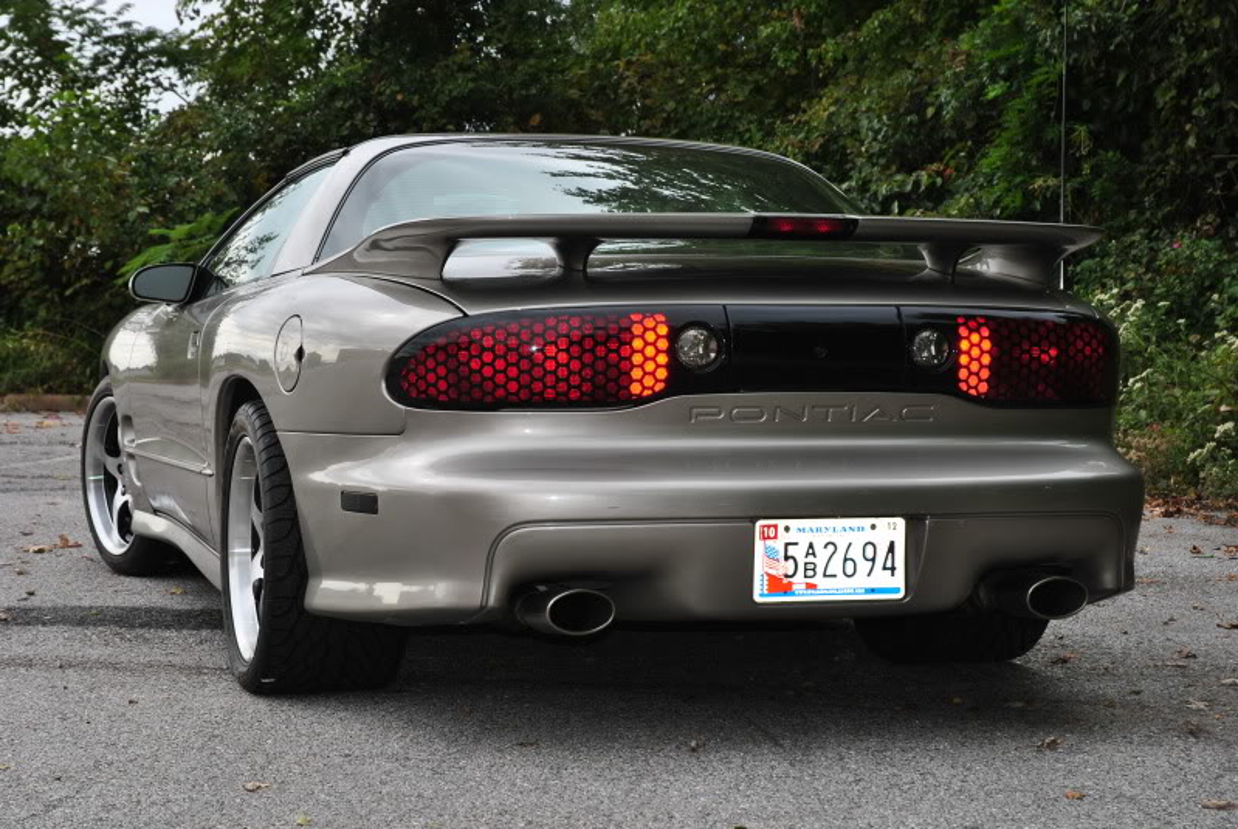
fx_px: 2582
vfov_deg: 18.2
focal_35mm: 75
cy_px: 414
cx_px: 619
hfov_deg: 27.0
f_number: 8
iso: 100
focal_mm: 50
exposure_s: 1/200
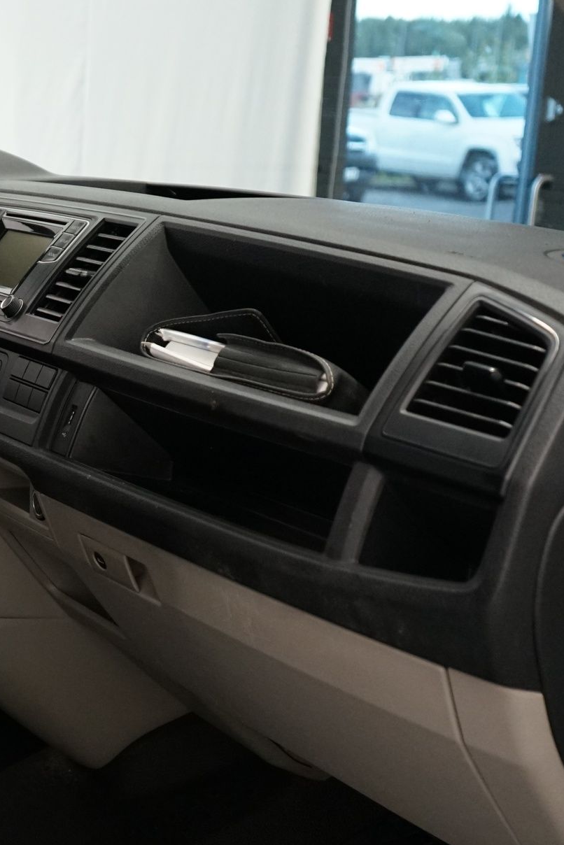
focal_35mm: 60
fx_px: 1409
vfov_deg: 33.1
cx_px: -92
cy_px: 559
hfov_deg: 21.2
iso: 2000
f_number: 3.5
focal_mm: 29
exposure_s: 1/160
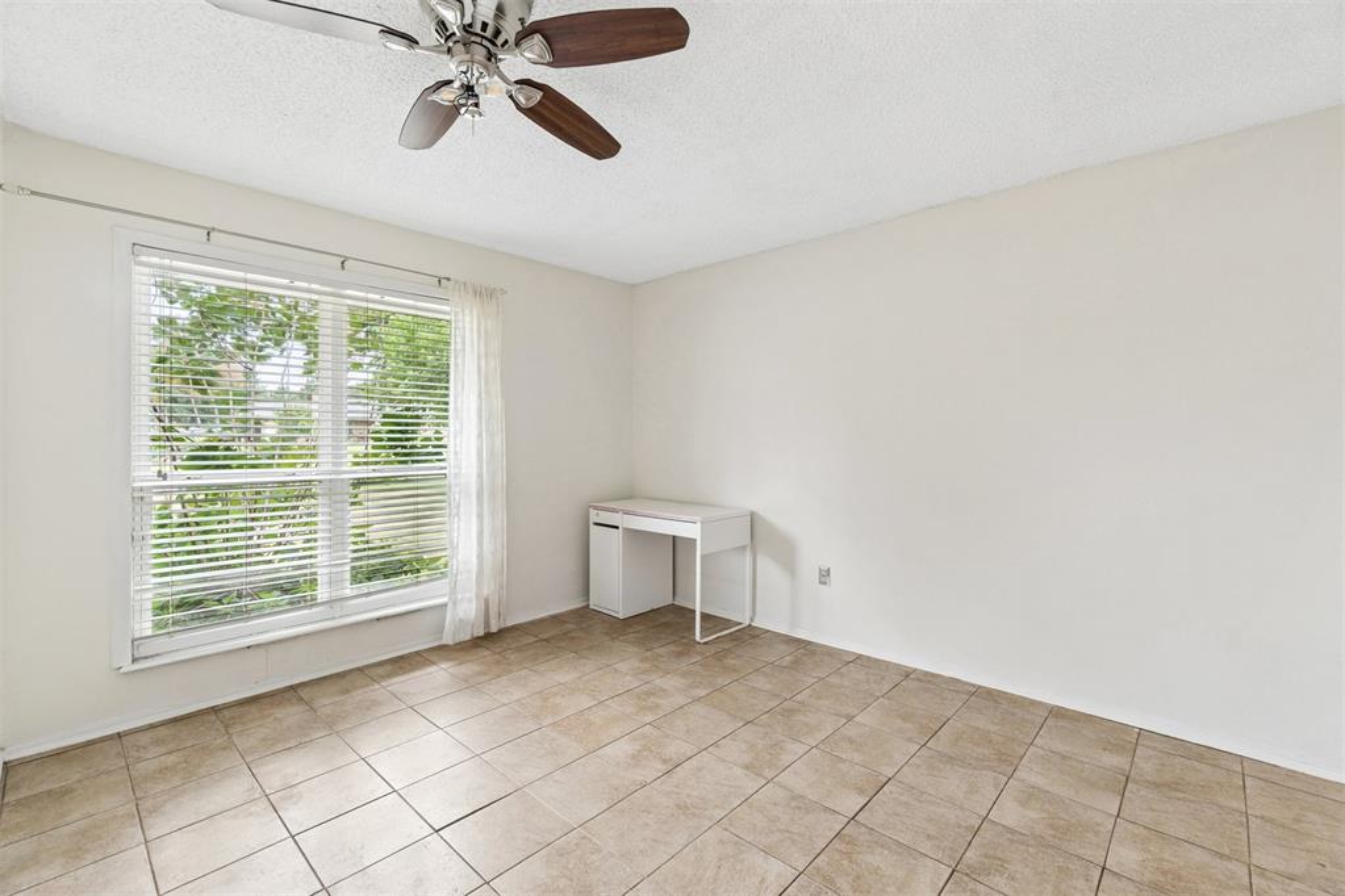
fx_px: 560
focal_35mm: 15
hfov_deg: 100.4
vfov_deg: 77.3
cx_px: 672
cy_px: 448
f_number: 6.3
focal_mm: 10
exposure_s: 1/25
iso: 200
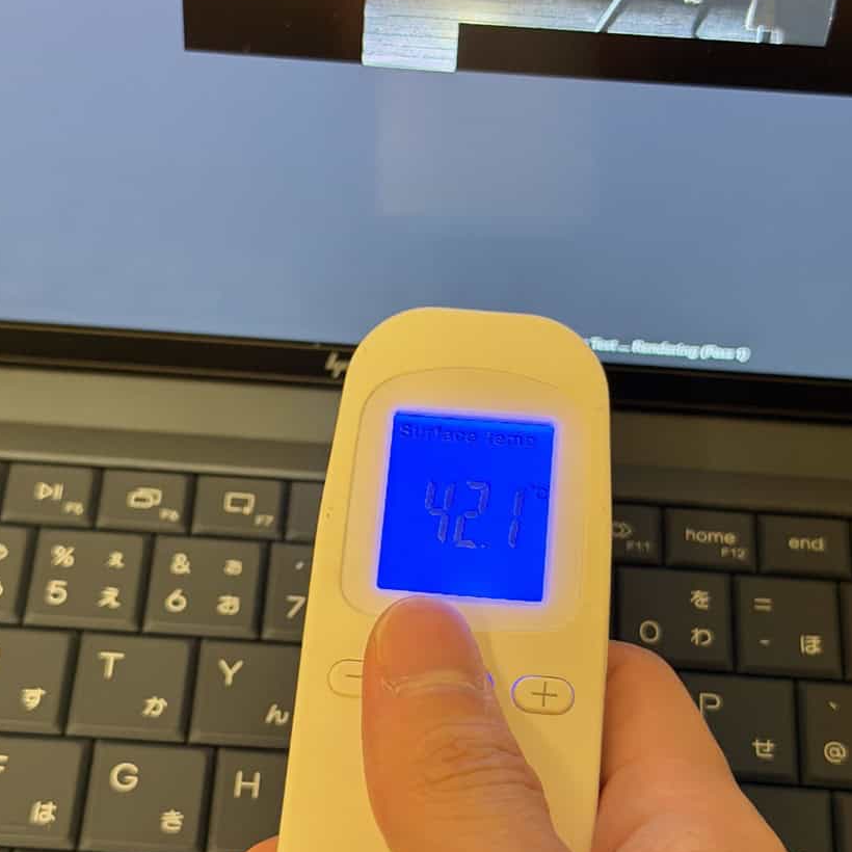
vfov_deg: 25.0
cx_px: 412
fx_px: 1921
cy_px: 493
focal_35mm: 69
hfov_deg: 25.0
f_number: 1.8
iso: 800
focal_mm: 6.8
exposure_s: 1/24
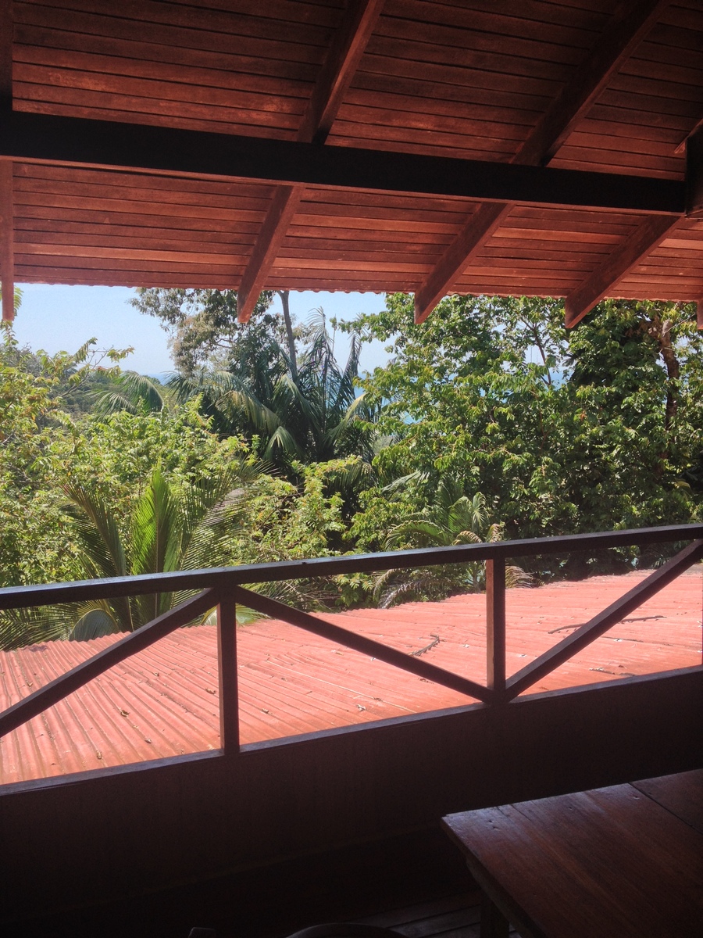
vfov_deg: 52.6
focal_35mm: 35
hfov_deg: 40.7
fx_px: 948
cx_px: 352
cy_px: 469
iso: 50
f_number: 2.4
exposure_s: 1/767
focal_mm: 4.28
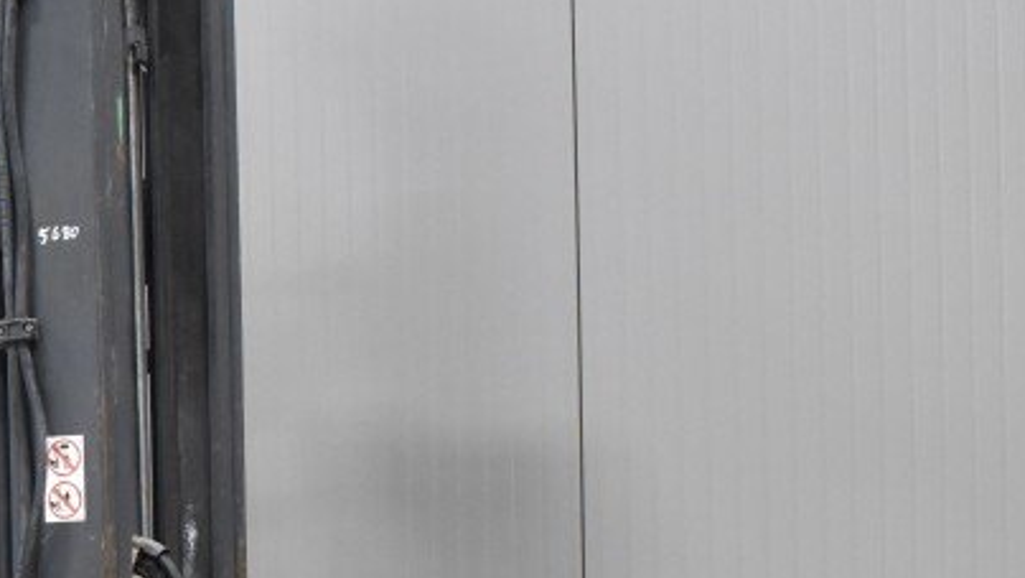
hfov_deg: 19.5
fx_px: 2800
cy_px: 682
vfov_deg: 11.5
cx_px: -211
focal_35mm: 103
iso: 1600
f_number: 5
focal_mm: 22
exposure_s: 1/25
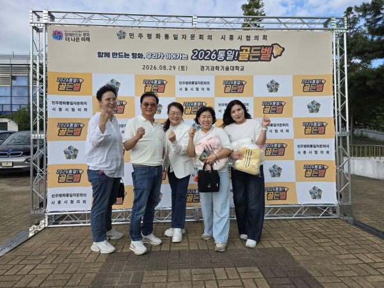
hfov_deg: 73.9
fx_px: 255
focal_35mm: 23
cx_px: 192
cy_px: 144
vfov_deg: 58.9
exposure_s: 1/3143
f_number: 1.7
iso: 80
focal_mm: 6.3
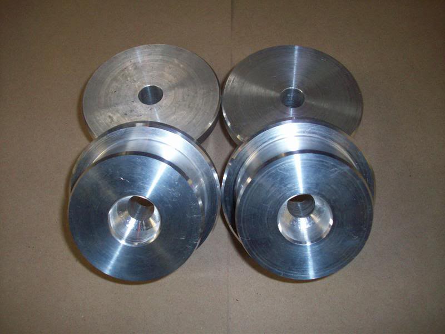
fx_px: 476
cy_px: 167
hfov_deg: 50.1
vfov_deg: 38.7
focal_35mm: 37
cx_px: 222
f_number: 2.8
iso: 160
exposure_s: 1/64
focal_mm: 6.2
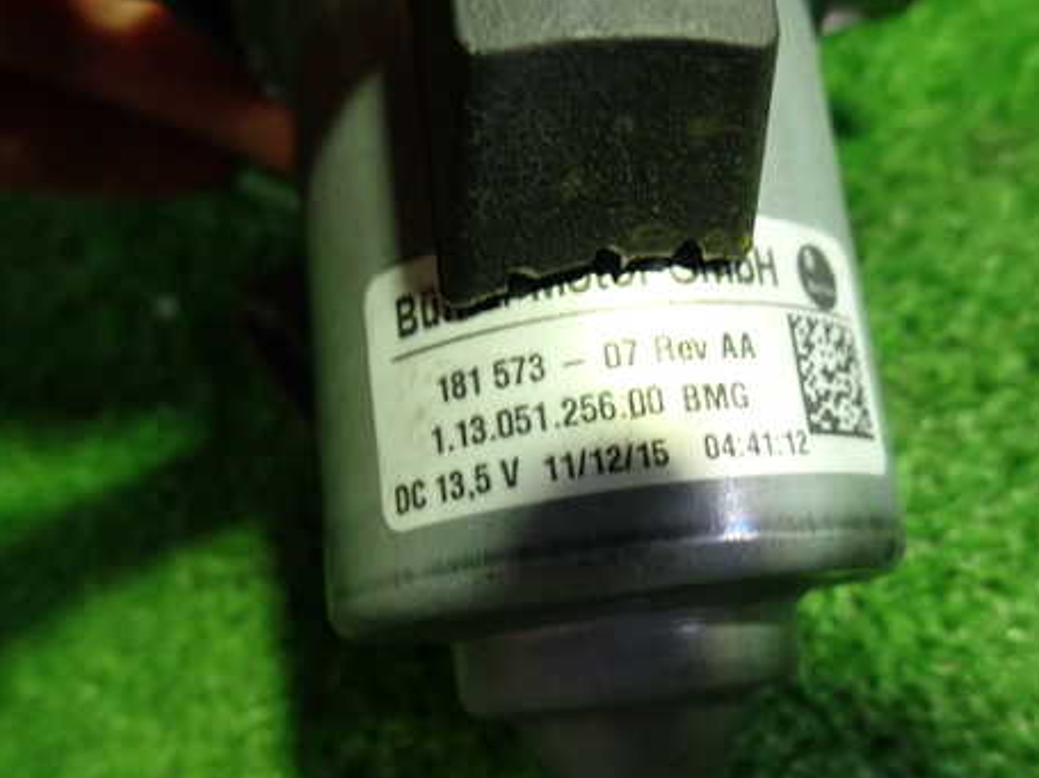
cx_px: 605
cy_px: 440
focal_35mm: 33
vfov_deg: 42.8
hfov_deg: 55.1
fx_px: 990
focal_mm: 4.5
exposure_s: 1/30
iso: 250
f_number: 2
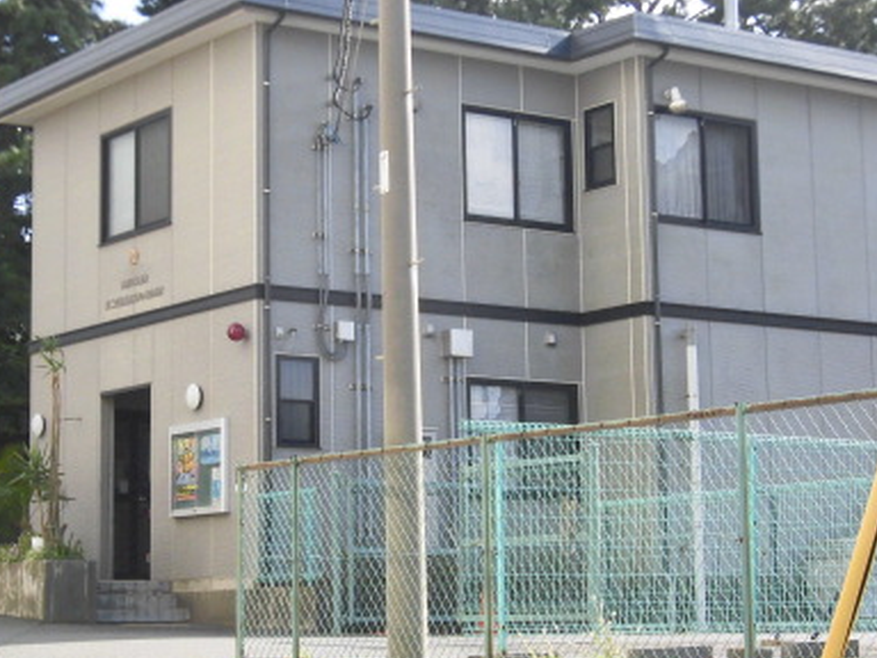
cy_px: 272
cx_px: 370
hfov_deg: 23.0
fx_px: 2153
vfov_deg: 17.4
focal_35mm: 85
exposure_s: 1/320
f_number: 4
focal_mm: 9.16
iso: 100
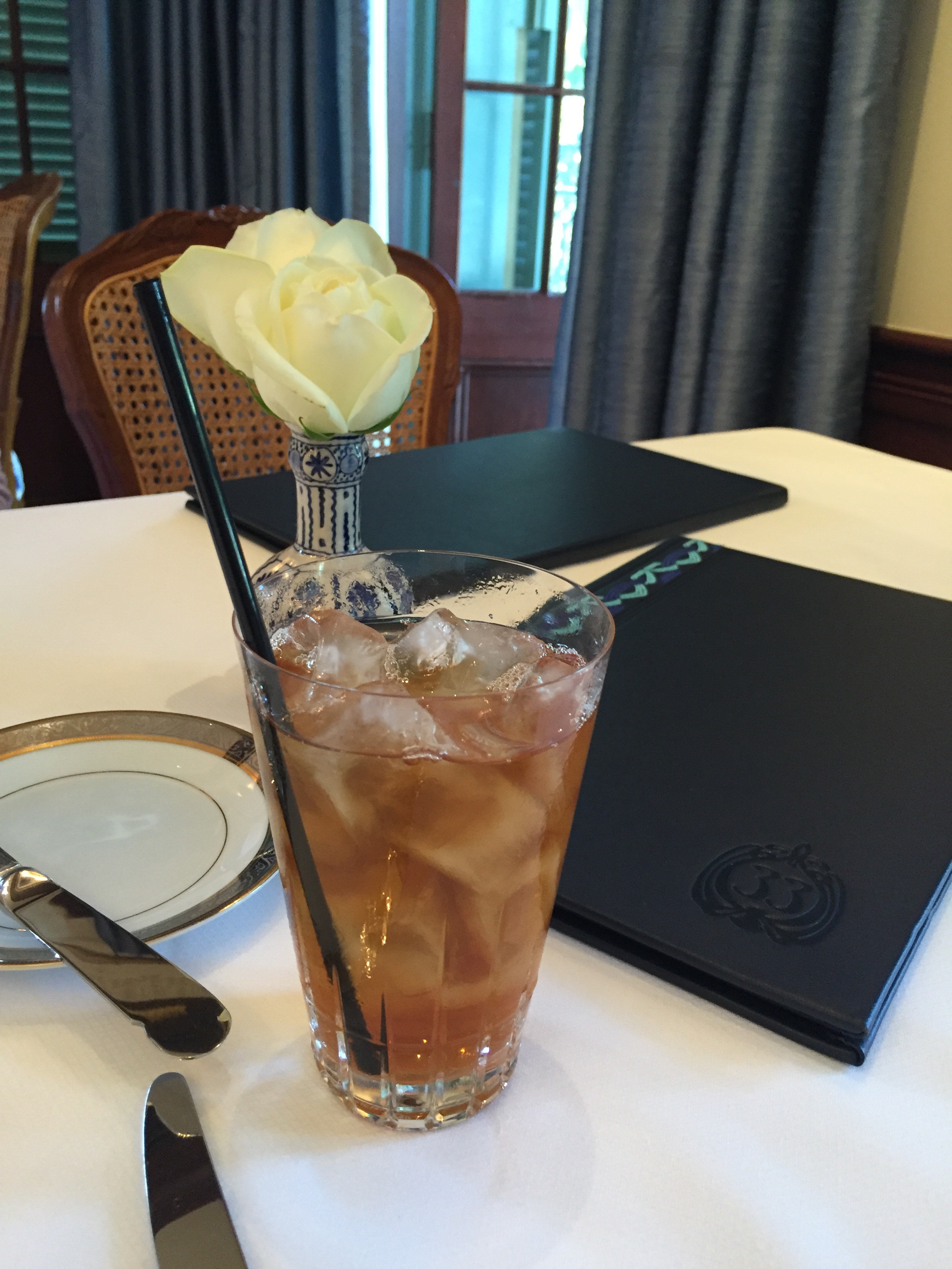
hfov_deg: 48.2
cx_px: 476
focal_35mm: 29
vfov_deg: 61.7
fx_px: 1063
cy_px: 634
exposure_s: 1/30
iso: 200
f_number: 2.2
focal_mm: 4.15
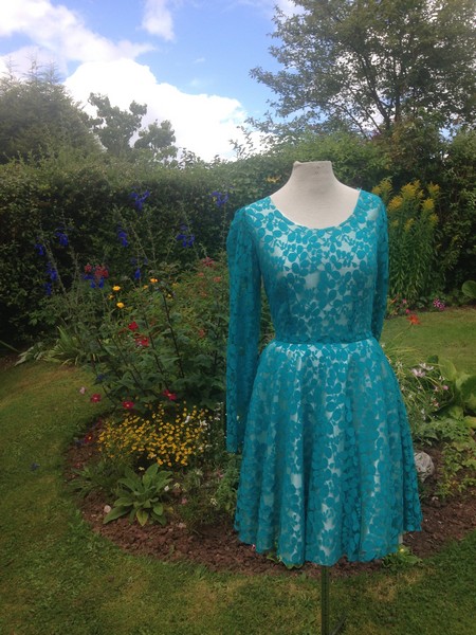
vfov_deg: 55.4
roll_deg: -1.0
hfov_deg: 42.9
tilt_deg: -9.6
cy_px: 318
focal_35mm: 33
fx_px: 605
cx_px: 238
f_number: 2.4
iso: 50
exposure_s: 1/834
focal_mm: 4.12
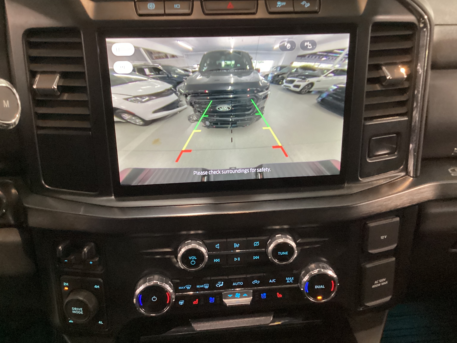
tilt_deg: -28.5
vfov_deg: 42.9
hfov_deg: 55.3
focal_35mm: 33
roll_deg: -1.0
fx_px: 436
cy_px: 164
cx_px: 226
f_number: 2.4
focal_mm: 3.3
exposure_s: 1/25
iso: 400
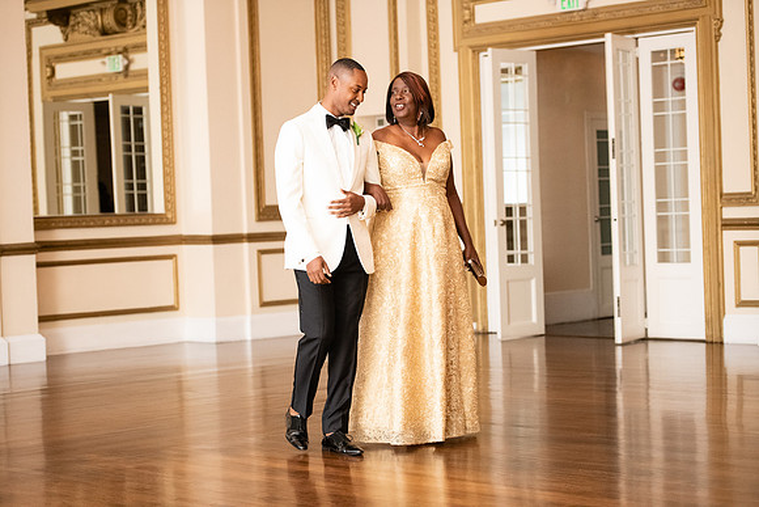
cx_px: 380
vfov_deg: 17.5
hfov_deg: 26.0
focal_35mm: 78
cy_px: 254
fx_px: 1645
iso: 3200
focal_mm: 78
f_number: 2.8
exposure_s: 1/400
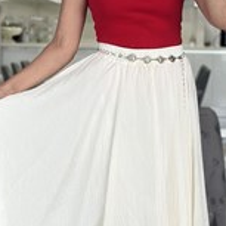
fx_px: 1034
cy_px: 152
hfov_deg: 12.5
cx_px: 100
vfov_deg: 12.5
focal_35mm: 140
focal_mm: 6.86
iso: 160
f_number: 1.78
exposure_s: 1/60
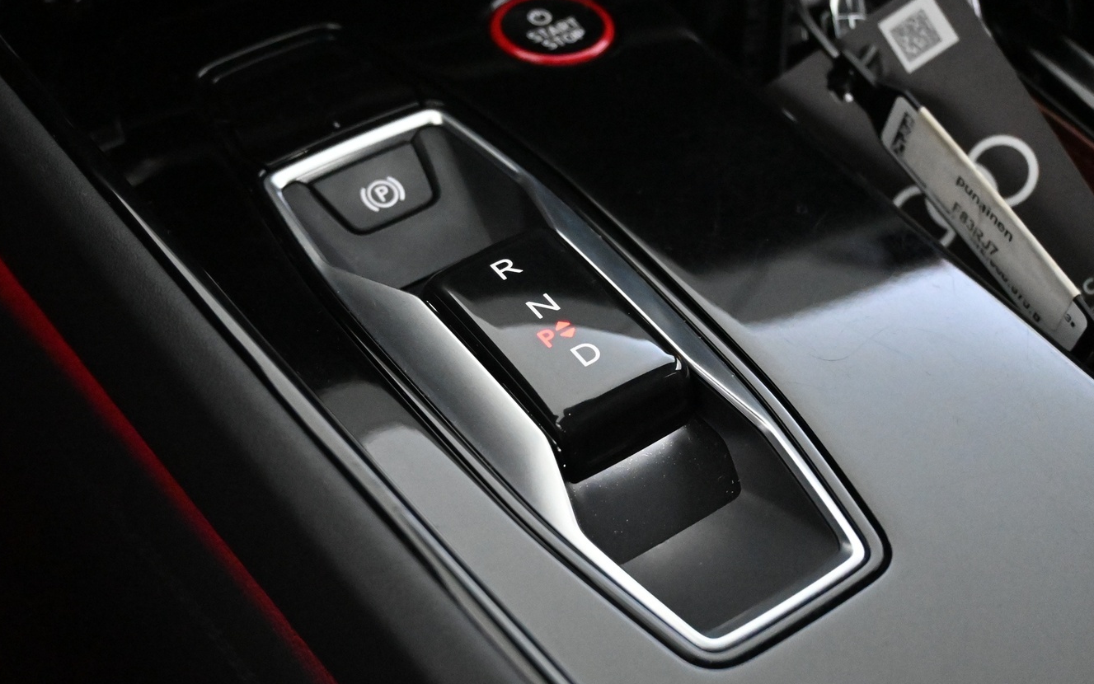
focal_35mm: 51
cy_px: 330
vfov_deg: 25.2
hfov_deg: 39.3
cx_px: 515
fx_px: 1530
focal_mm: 27.5
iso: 10000
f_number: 4.5
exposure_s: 1/40
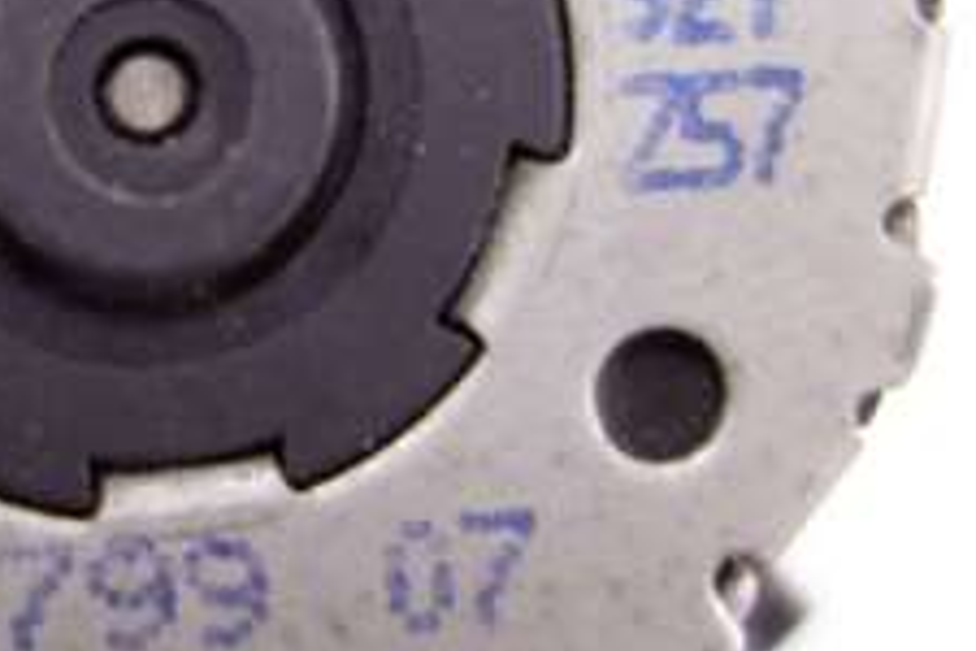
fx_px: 2765
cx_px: 87
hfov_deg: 19.6
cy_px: 41
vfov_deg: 13.3
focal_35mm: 102
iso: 125
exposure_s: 1/60
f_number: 1.8
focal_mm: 10.4
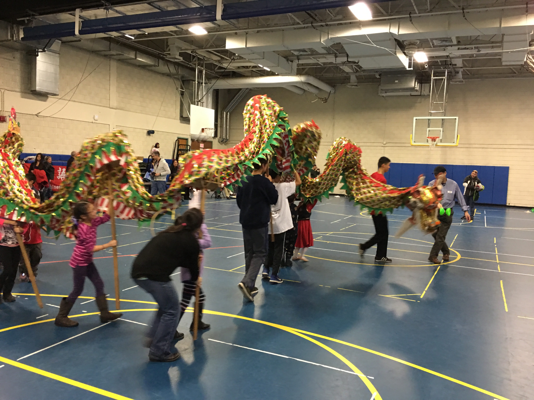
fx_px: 447
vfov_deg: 48.2
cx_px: 267
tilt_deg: -5.3
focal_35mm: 29
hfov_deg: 61.7
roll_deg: -1.8
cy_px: 200
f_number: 2.2
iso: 100
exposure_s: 1/10
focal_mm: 4.15
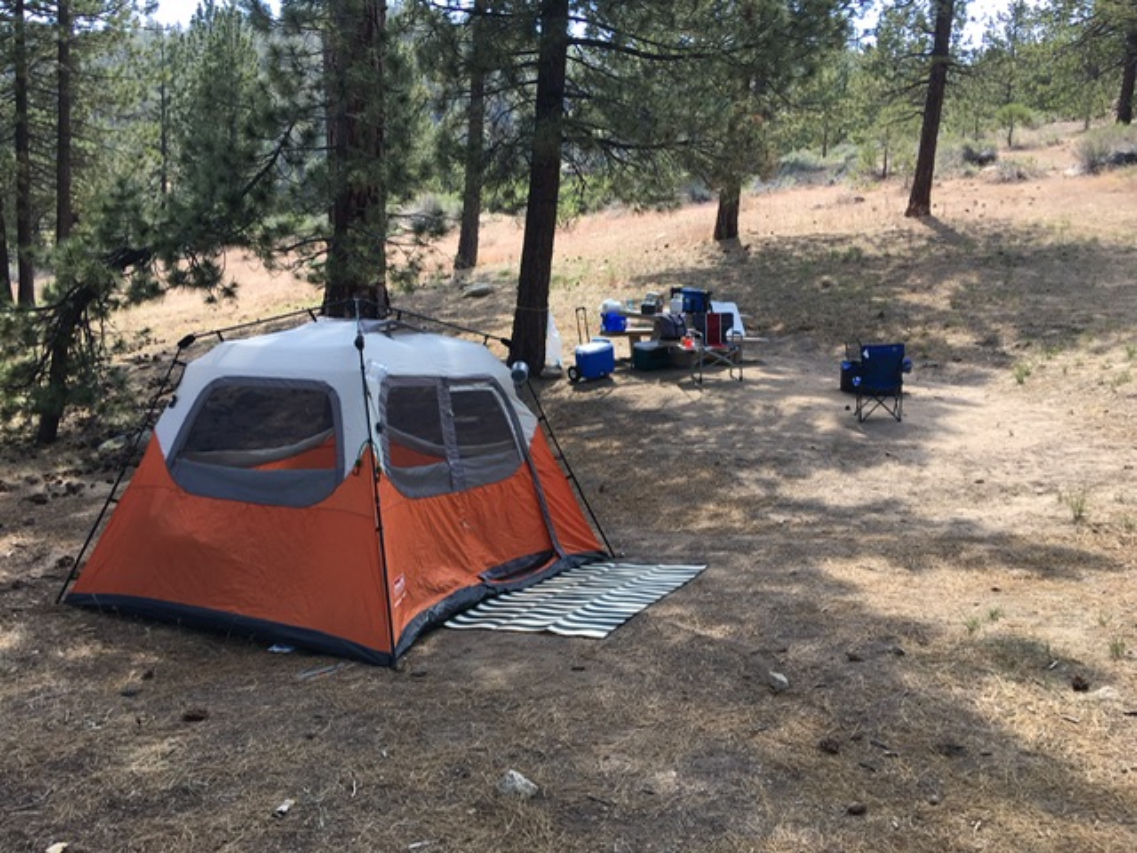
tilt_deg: -7.7
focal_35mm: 29
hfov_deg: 61.7
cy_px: 426
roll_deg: -1.9
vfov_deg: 48.2
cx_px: 568
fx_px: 953
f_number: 2.2
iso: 25
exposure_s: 1/252
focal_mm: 4.15
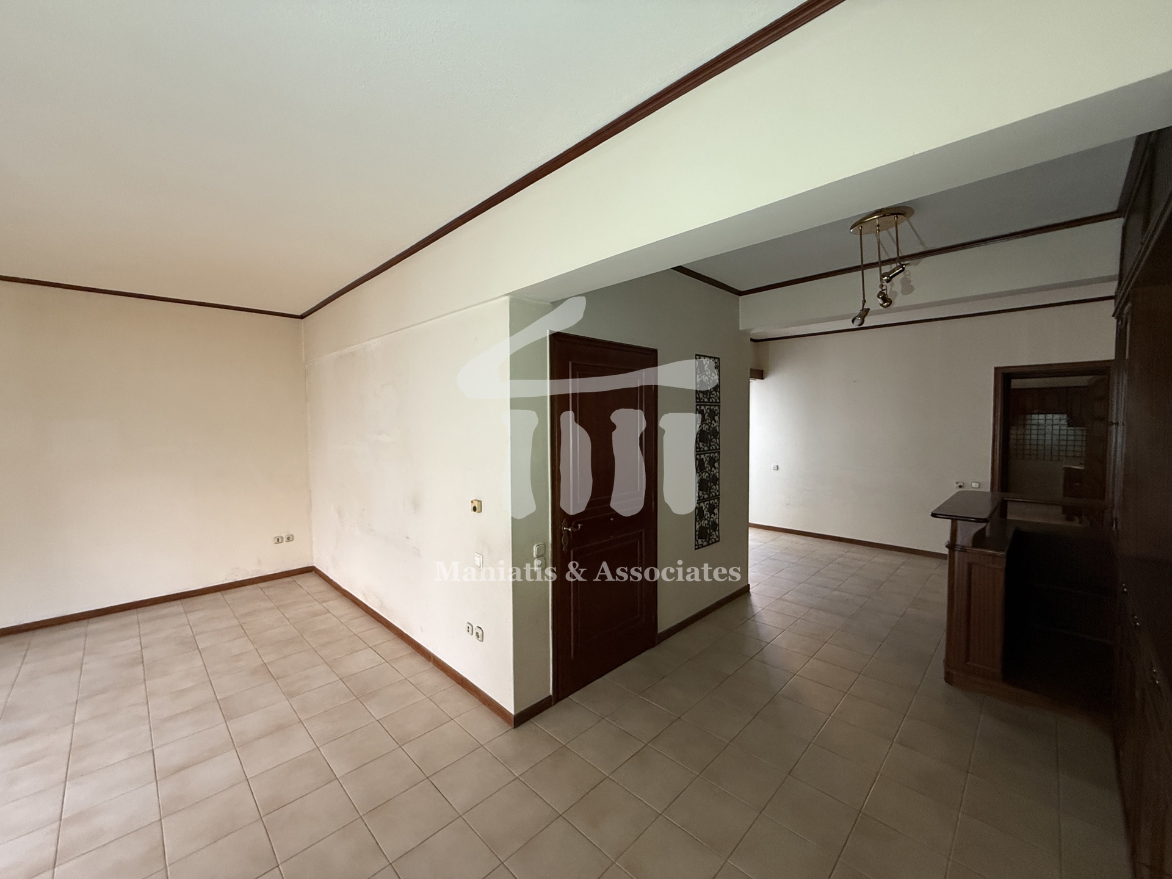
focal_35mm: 14
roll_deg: -0.3
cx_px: 586
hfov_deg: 102.1
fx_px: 474
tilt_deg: -2.5
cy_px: 440
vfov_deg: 85.7
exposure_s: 1/72
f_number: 2.2
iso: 320
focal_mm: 2.22
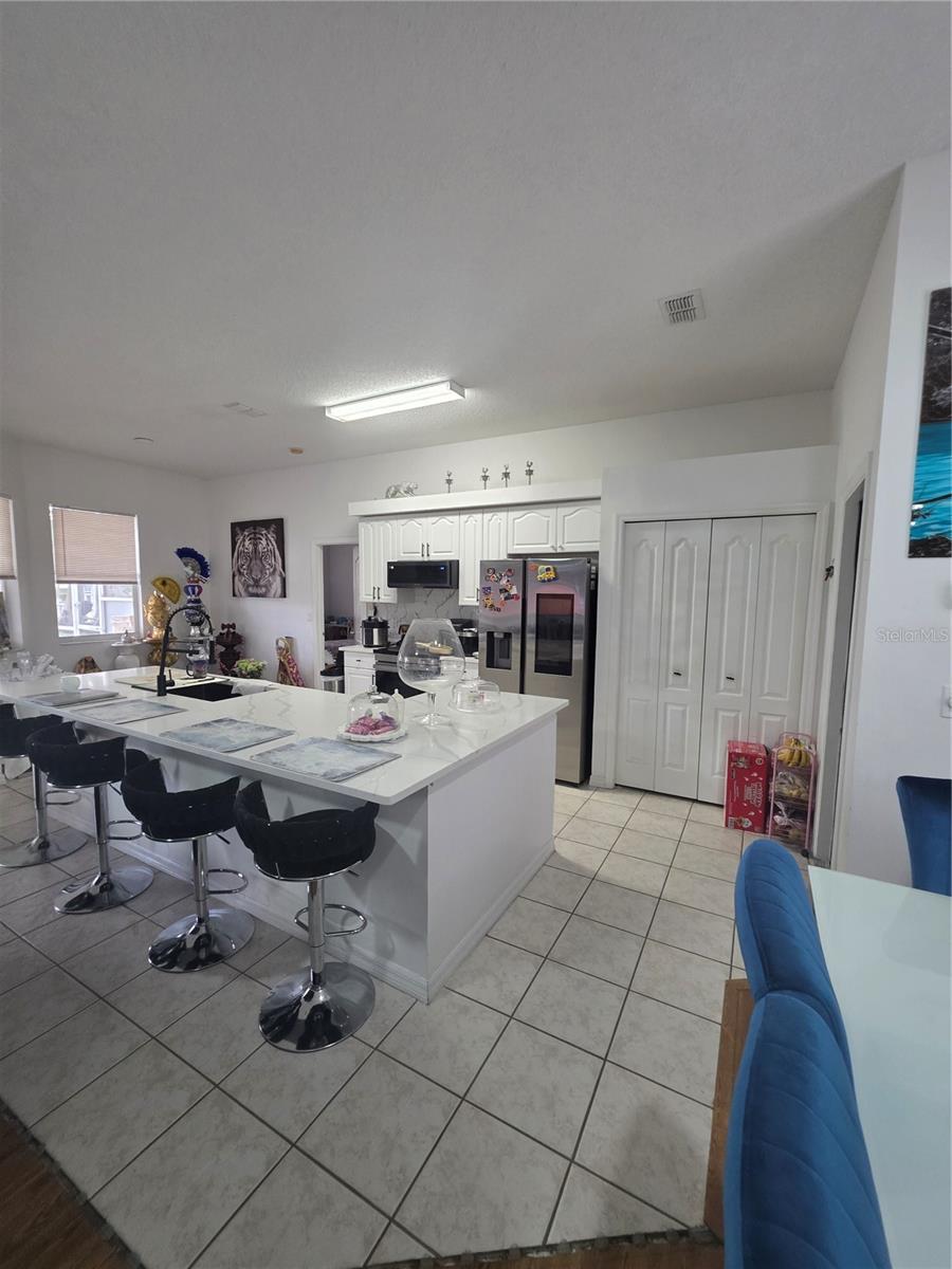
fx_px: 477
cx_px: 476
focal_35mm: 13
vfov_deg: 106.2
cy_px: 634
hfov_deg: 89.9
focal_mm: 2.2
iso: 250
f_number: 1.9
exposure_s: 1/60
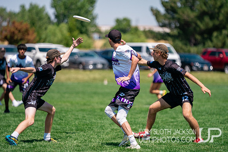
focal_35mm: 225
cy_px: 79
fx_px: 1427
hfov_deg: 9.1
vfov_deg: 6.1
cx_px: 128
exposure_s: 1/10000
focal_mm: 200
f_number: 2.8
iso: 640
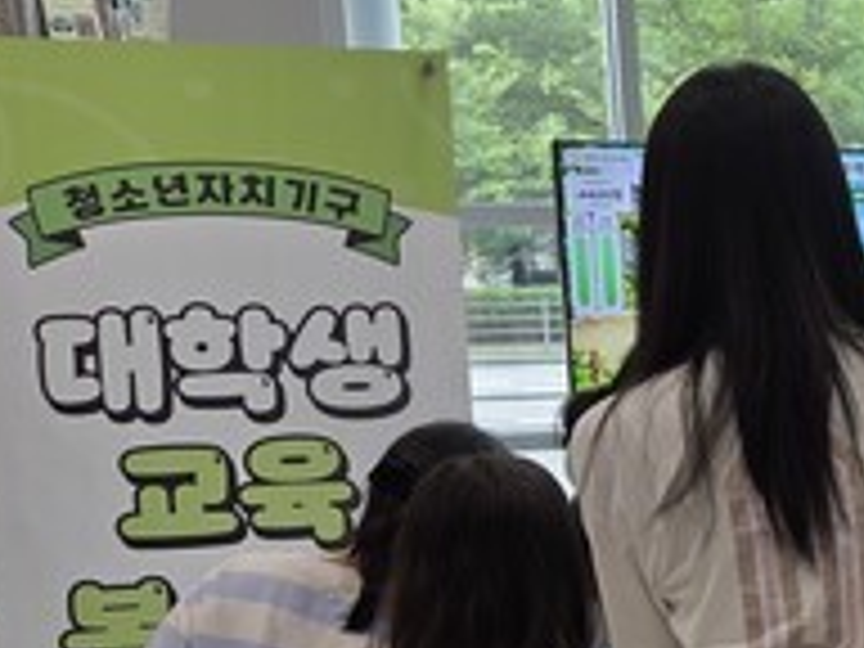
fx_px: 1797
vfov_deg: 20.2
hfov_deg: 22.1
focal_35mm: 72
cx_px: 1318
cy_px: 536
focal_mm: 5.4
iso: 40
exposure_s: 1/120
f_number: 1.8
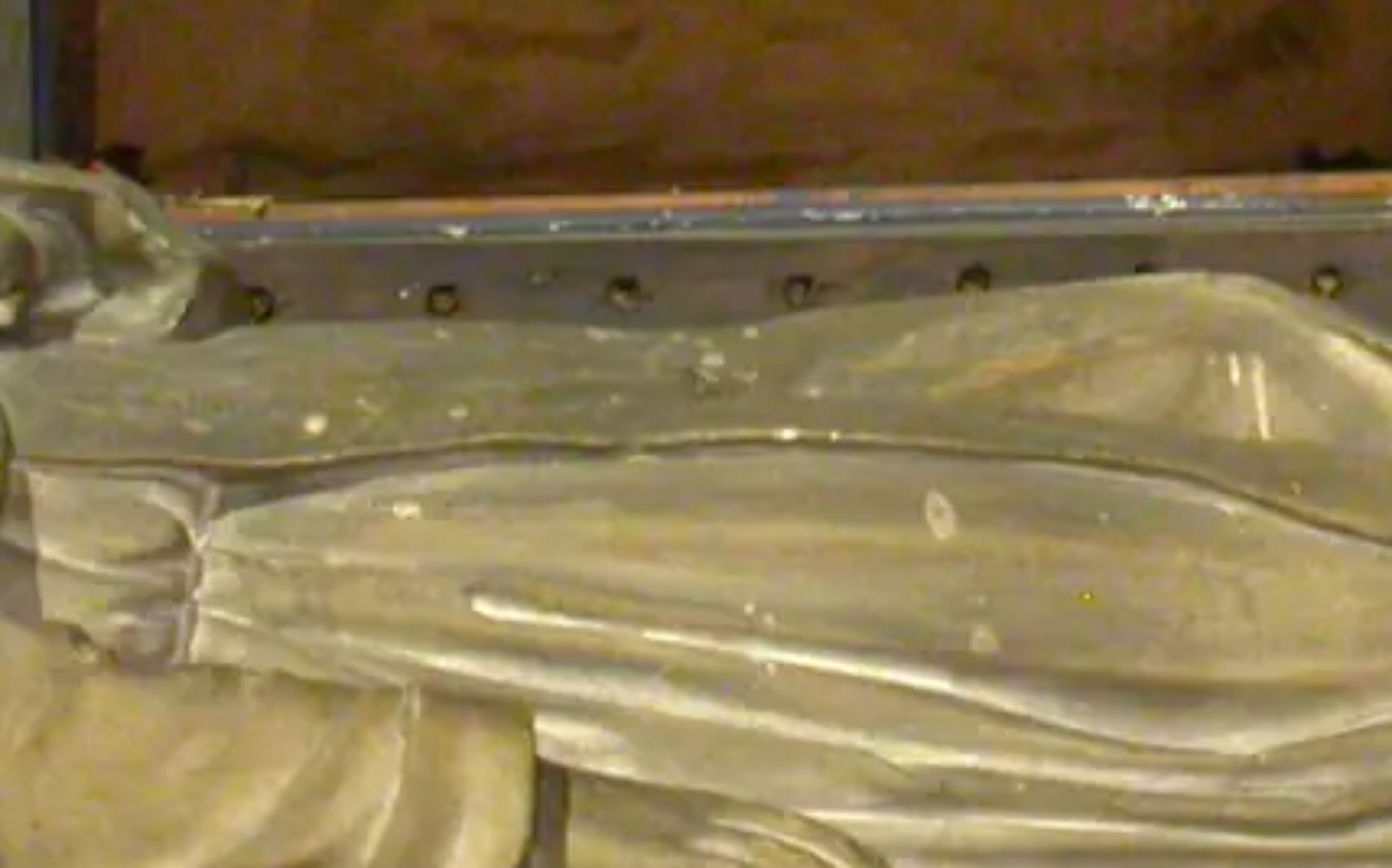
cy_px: -228
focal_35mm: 357
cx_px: 862
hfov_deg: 5.9
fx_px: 13536
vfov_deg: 3.7
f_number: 4.3
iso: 400
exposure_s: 1
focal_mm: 24.8
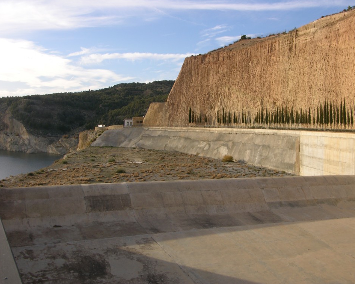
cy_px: 140
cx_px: 188
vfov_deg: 40.1
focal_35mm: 37
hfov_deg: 49.1
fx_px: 389
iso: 50
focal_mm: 8.9
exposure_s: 1/170
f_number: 5.6
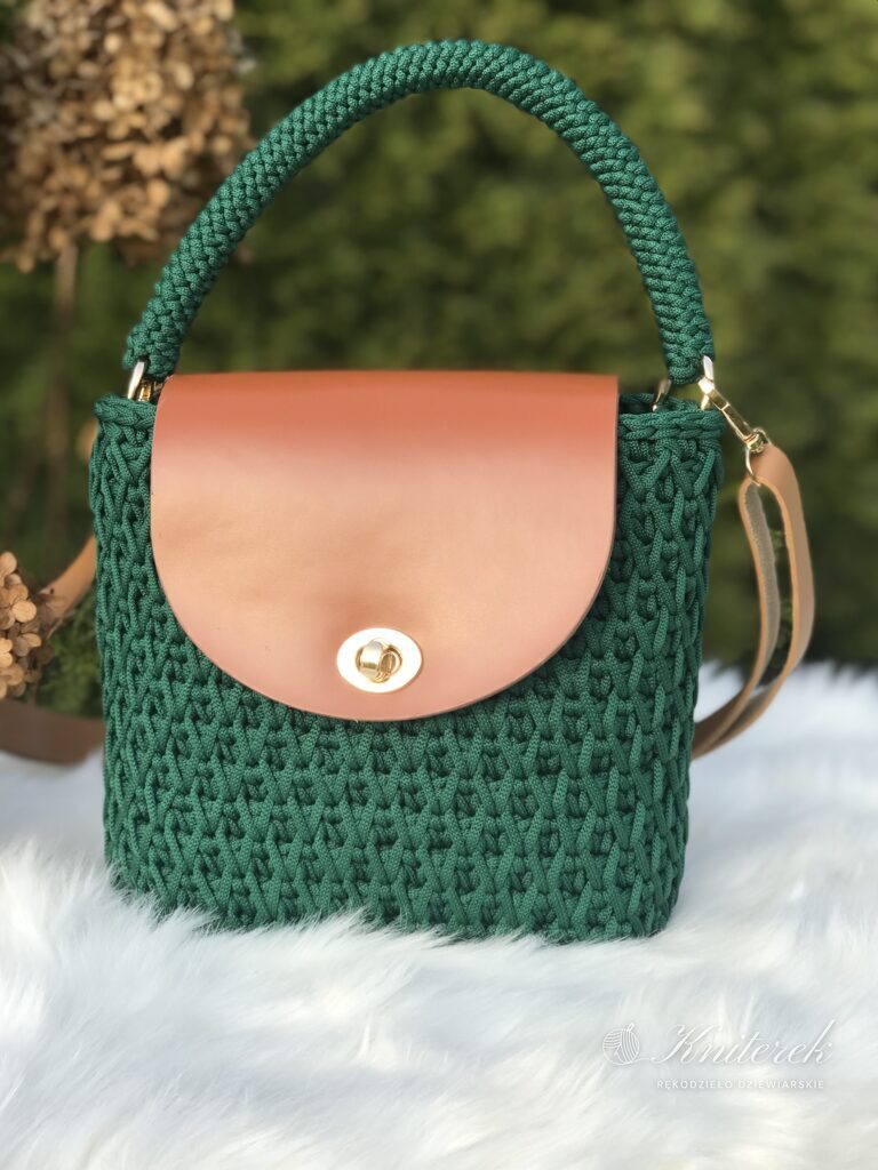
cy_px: 585
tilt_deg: -11.8
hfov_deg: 25.7
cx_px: 439
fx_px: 1928
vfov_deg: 33.8
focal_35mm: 57
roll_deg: -1.3
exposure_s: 1/209
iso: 20
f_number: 2.8
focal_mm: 6.6
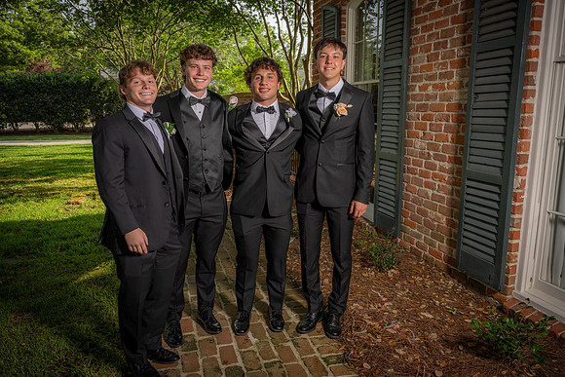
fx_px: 440
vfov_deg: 46.4
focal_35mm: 28
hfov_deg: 65.5
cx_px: 282
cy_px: 188
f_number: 5.6
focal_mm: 28
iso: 100
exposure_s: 1/160
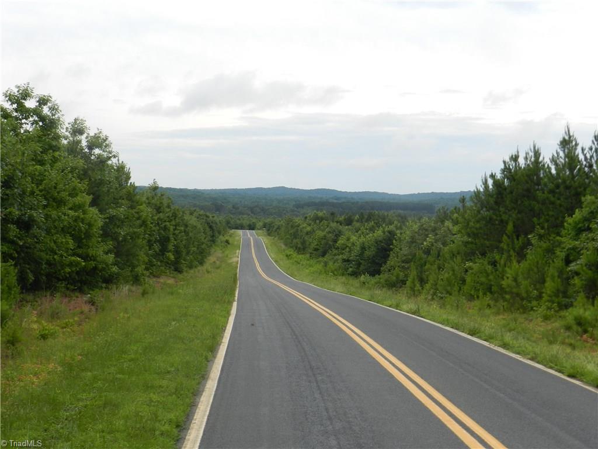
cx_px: 299
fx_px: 916
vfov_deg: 27.5
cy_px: 224
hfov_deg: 36.2
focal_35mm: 53
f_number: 4.4
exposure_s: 1/800
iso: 160
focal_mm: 9.4
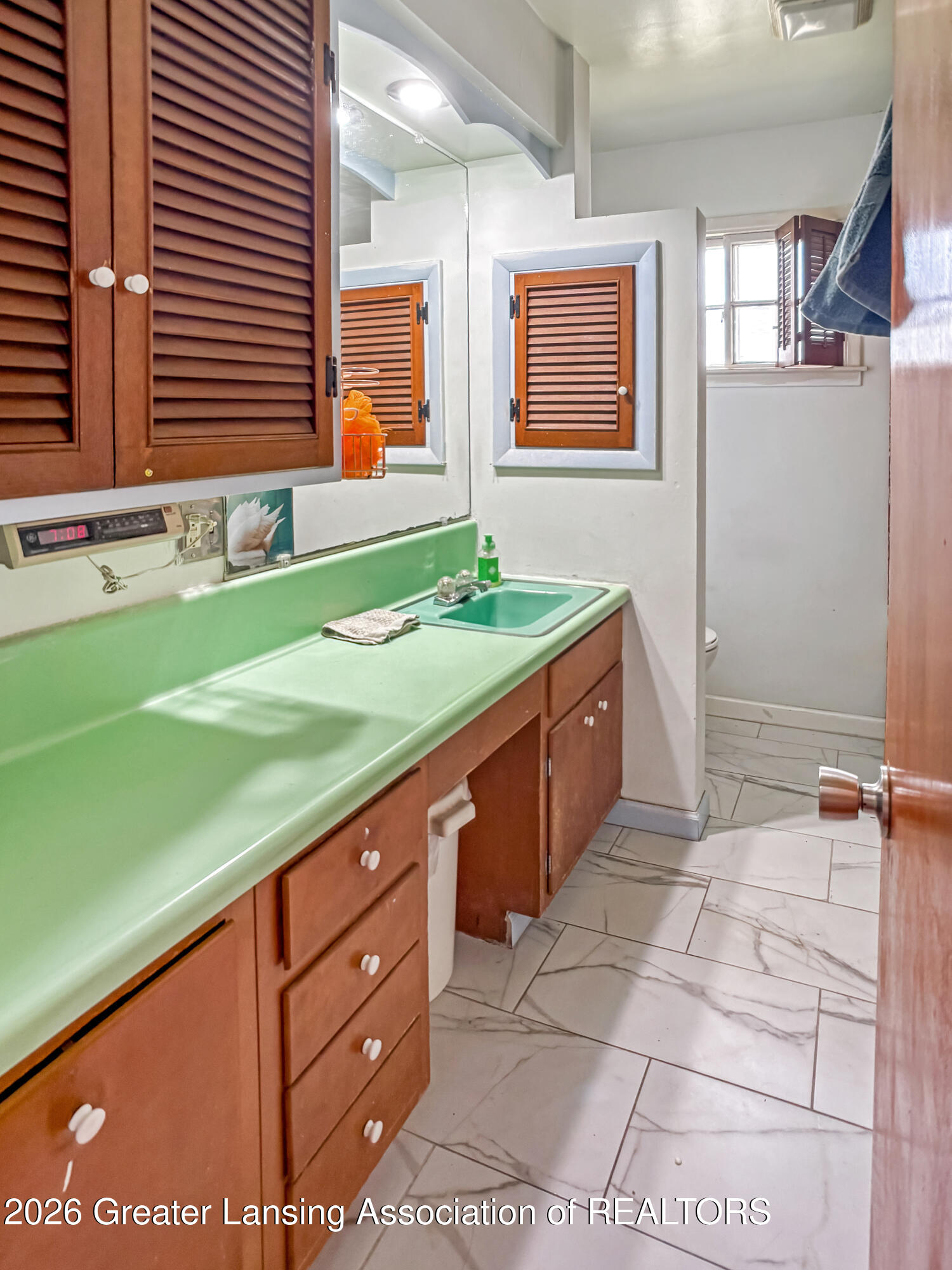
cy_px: 635
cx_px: 476
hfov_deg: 53.1
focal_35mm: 26
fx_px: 953
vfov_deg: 67.3
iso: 64
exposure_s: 1/60
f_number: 1.6
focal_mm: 5.96
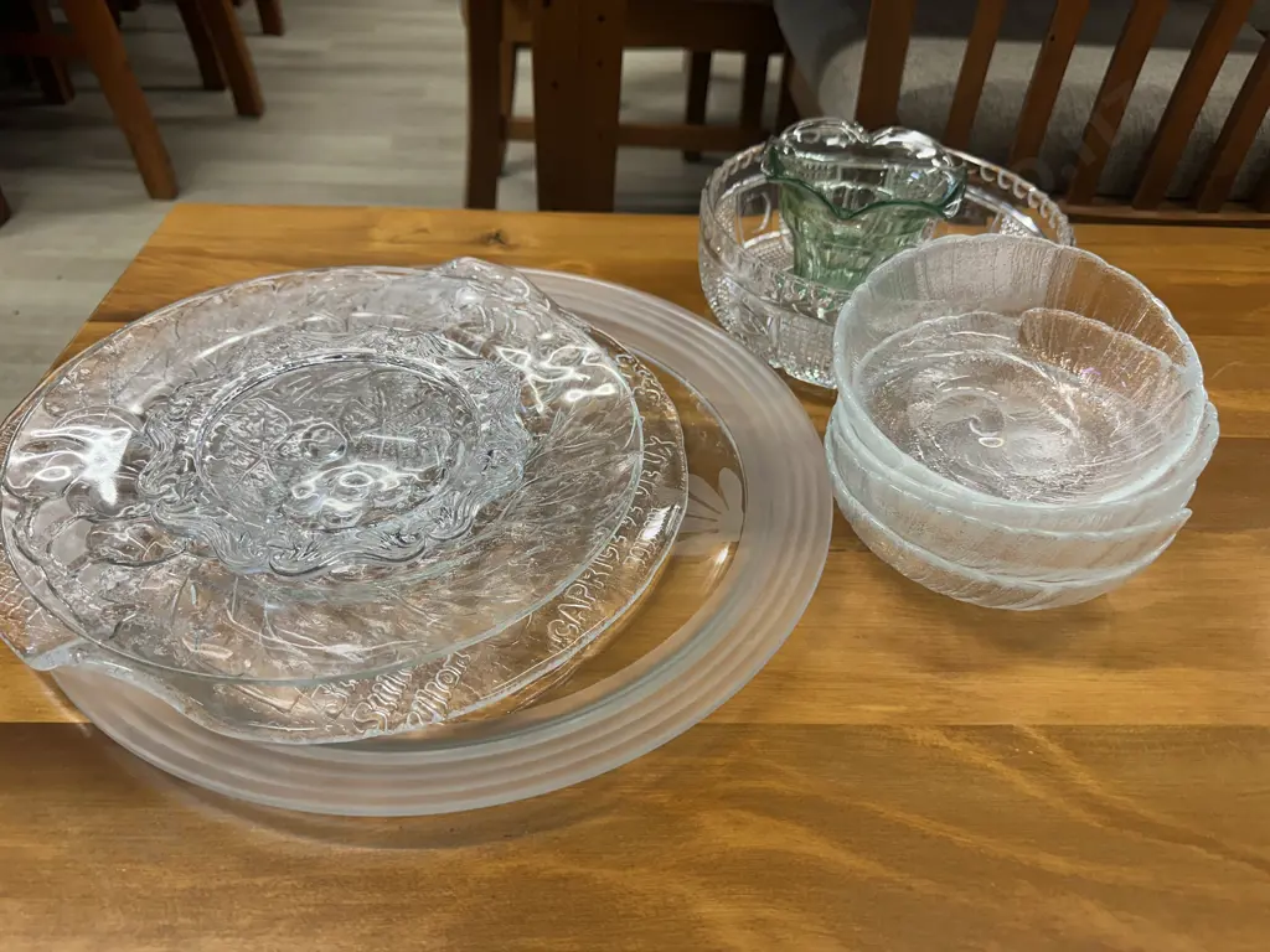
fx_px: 881
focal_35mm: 24
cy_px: 476
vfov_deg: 56.8
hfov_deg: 71.6
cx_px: 635
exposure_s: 1/100
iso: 125
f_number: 1.78
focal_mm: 6.86
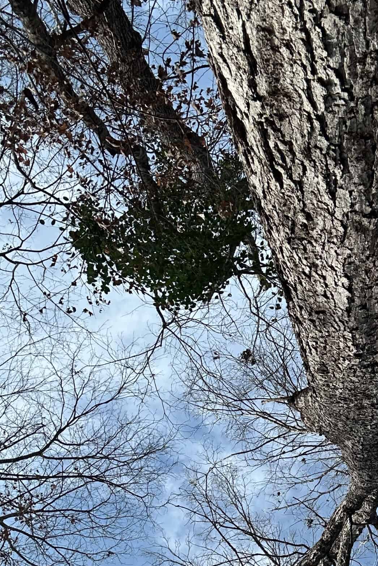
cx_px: 336
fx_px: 803
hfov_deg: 25.7
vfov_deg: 37.4
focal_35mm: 51
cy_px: 461
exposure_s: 1/1348
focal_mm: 2.69
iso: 25
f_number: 1.9
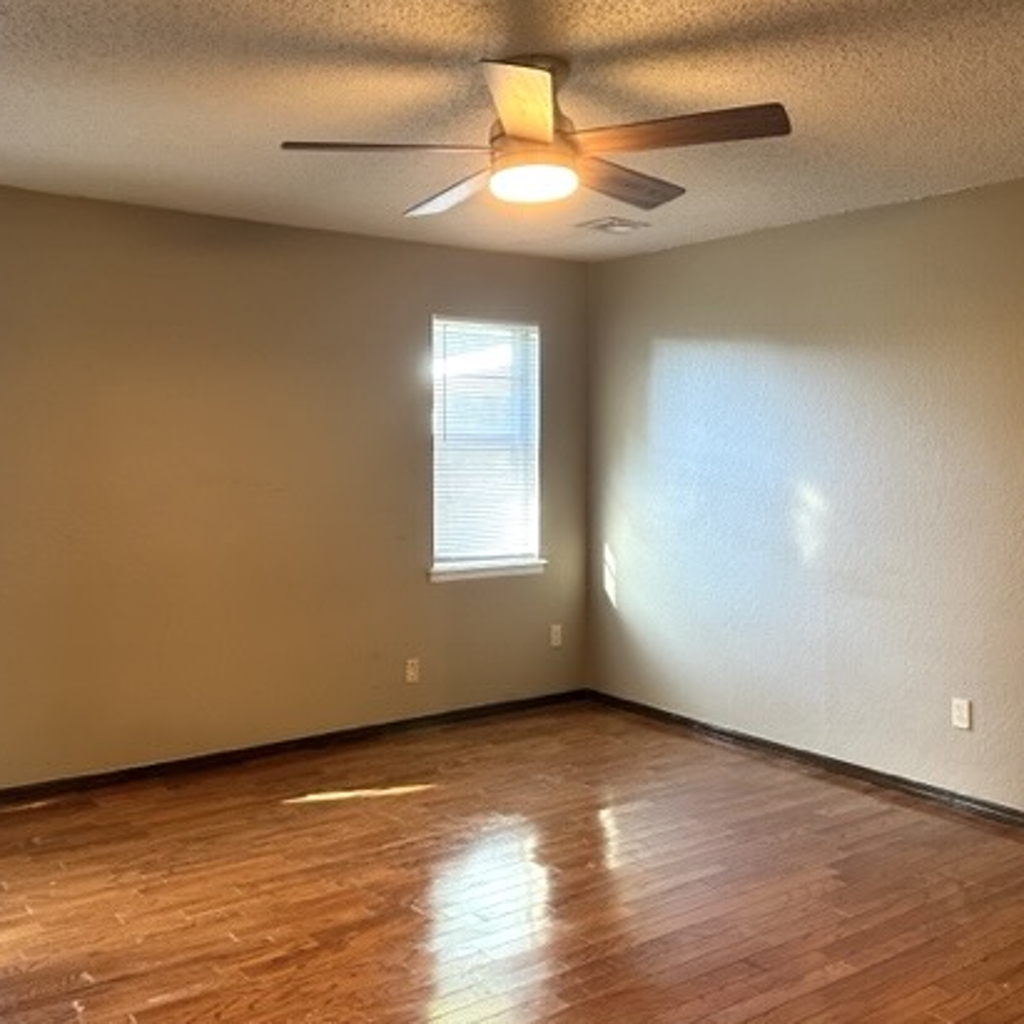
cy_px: 463
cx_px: 486
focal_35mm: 33
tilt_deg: +0.0
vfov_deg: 49.7
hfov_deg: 49.7
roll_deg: -1.2
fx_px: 1104
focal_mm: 6.86
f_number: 1.78
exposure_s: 1/60
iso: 250
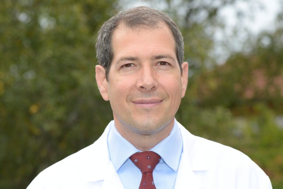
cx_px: 142
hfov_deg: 19.5
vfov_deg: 13.0
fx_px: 825
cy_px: 94
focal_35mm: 105
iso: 640
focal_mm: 105
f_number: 7.1
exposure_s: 1/250
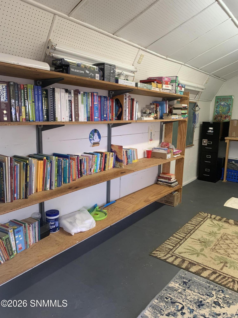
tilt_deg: -11.0
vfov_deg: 67.3
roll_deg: +0.0
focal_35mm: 26
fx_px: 238
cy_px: 159
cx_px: 119
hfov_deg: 53.1
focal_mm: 4.25
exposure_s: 1/60
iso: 100
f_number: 1.8
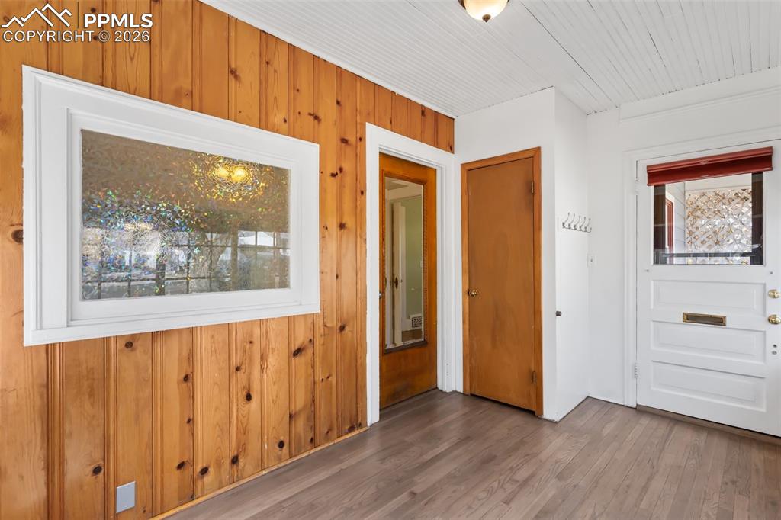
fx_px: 369
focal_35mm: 17
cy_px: 260
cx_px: 390
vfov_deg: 70.4
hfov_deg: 93.3
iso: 400
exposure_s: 1/50
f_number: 8
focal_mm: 17
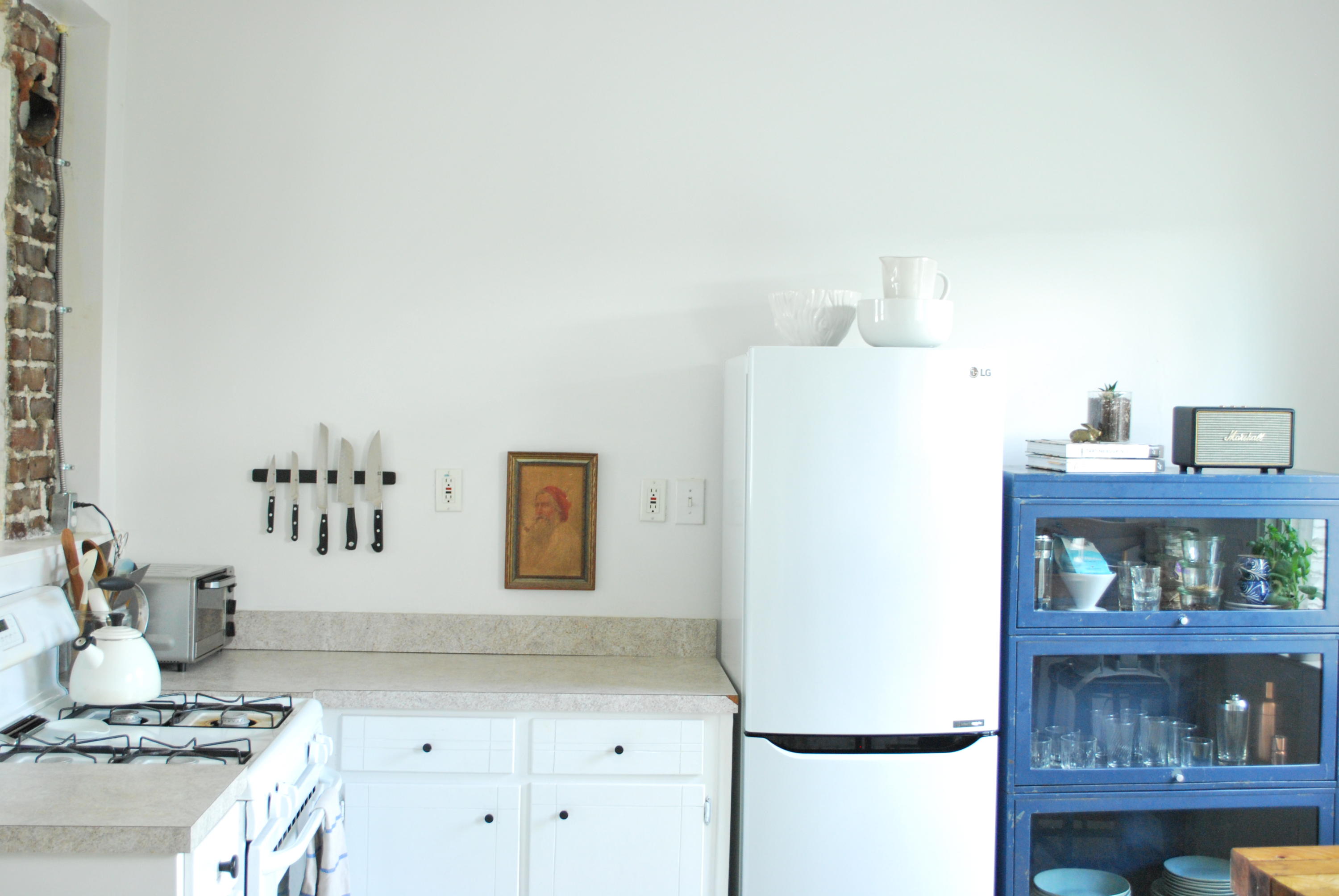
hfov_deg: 49.5
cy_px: 448
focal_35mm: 39
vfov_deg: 34.3
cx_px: 670
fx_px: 1452
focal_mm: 26
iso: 800
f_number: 4.5
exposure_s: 1/40
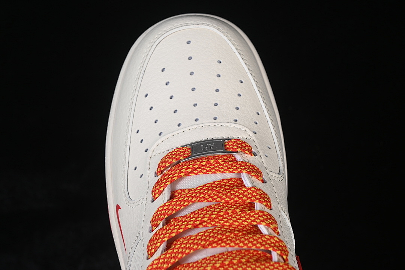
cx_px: 202
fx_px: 844
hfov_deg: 27.0
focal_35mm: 75
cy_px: 135
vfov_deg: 18.2
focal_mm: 50
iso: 160
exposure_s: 1/80
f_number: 7.1
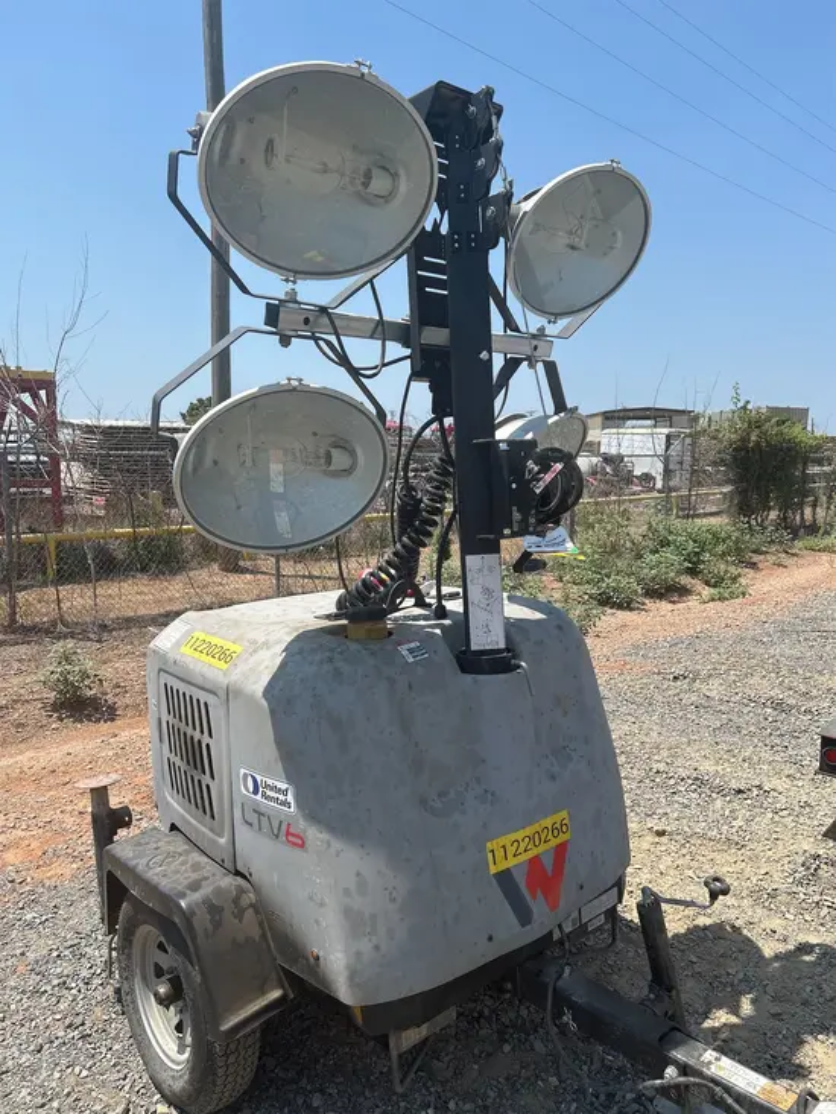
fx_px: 837
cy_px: 557
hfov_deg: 53.1
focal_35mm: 26
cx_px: 418
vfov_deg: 67.3
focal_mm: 5.7
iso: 50
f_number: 1.5
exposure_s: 1/3968
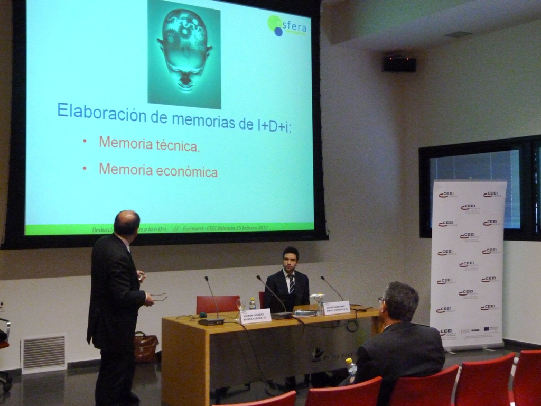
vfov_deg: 32.9
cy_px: 203
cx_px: 270
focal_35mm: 44
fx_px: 688
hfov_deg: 42.9
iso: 800
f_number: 3.2
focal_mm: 7.9
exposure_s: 1/30
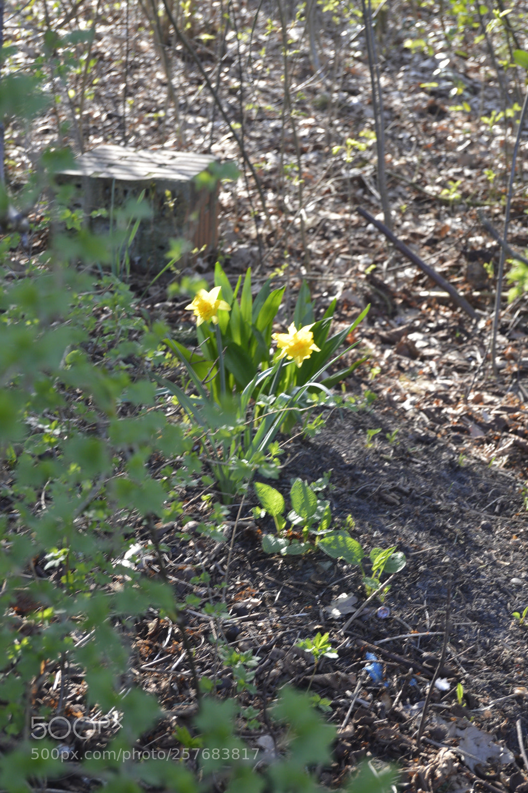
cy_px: 396
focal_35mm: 82
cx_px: 264
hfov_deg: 16.5
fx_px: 1818
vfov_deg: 24.6
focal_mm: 55
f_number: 5.6
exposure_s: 1/125
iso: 320
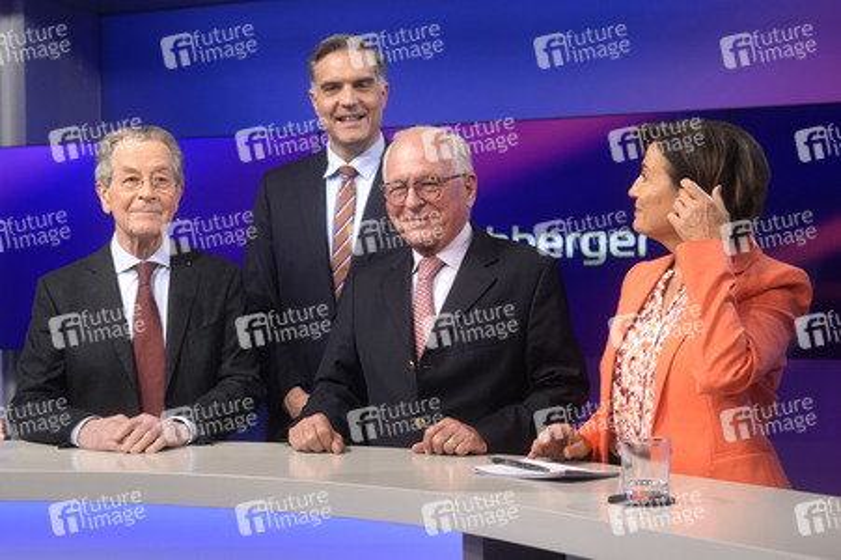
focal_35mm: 45
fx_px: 1050
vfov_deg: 29.8
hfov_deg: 43.6
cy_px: 280
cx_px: 420
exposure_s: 1/250
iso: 640
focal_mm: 30
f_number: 2.2
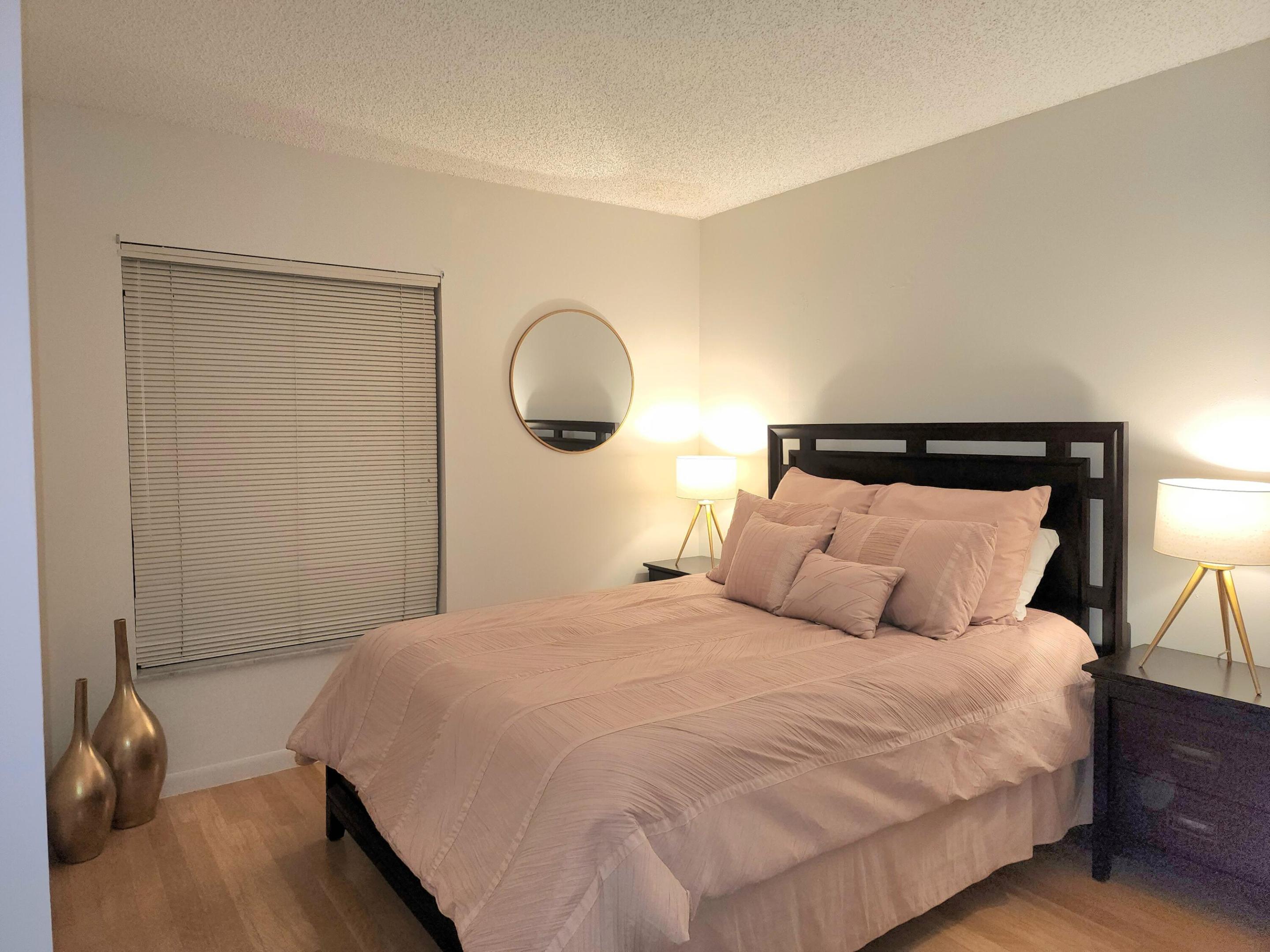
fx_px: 844
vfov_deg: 58.9
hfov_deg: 73.9
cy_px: 476
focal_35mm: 23
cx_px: 635
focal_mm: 6.4
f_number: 1.8
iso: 125
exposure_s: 1/40
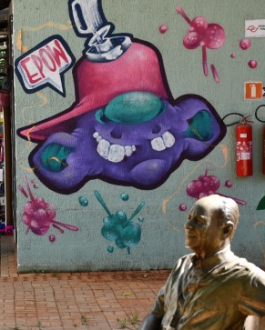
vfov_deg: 13.8
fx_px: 1361
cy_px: 186
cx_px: 25
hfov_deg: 11.1
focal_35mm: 139
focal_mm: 42
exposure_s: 1/200
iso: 250
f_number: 7.1
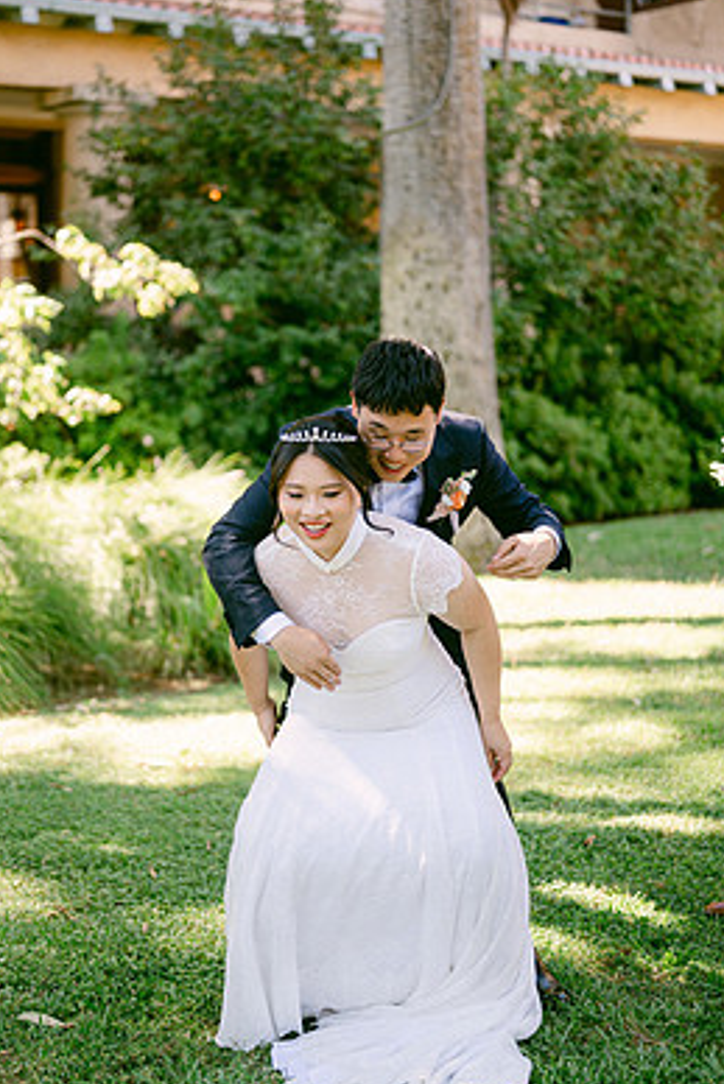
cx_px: 313
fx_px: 1748
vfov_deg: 34.5
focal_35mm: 58
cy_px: 520
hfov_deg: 23.4
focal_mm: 50
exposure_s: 1/400
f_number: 1.8
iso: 80
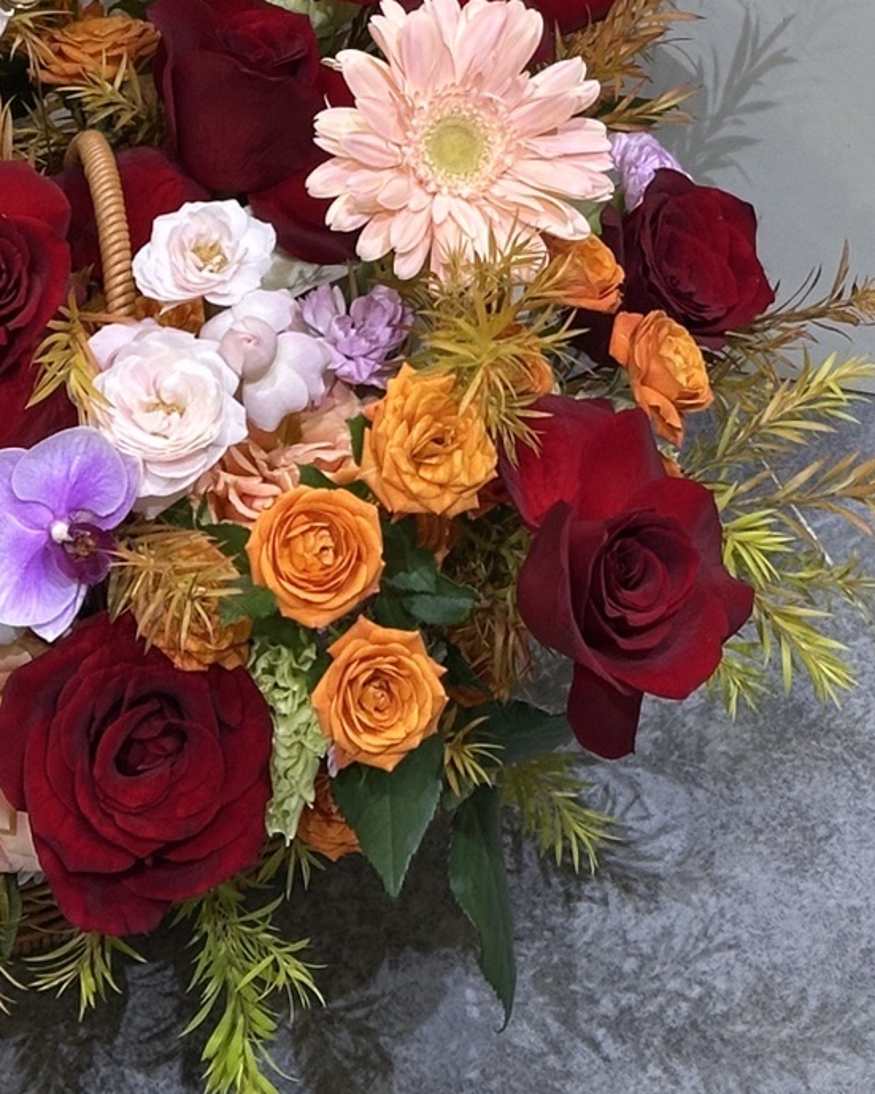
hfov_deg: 11.3
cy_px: -335
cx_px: 389
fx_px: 4403
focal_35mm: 136
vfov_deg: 13.6
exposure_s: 1/50
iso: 125
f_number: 1.78
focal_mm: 6.86
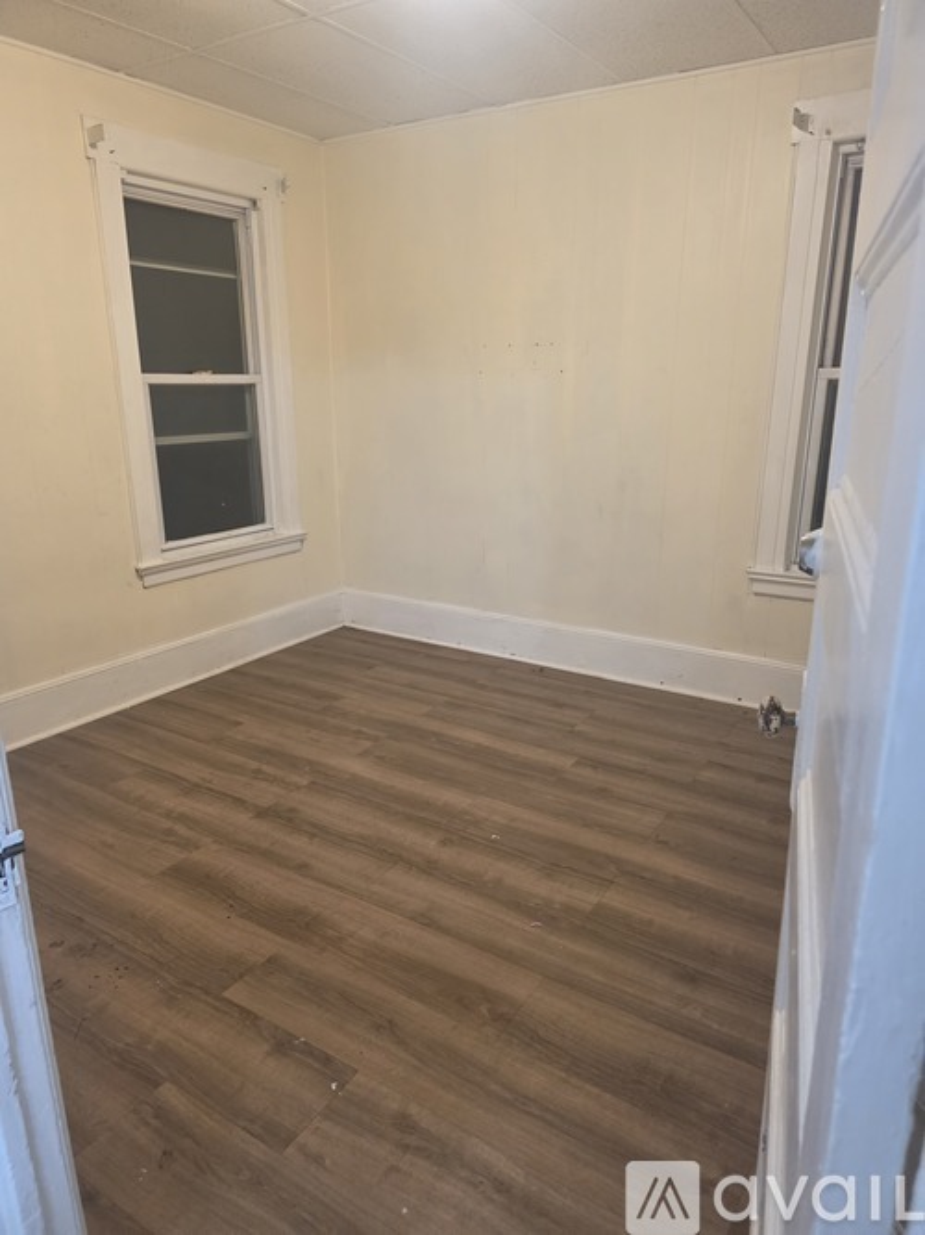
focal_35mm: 23
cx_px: 462
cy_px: 618
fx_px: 820
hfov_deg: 58.9
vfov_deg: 73.9
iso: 800
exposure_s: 1/120
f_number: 1.7
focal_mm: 6.3
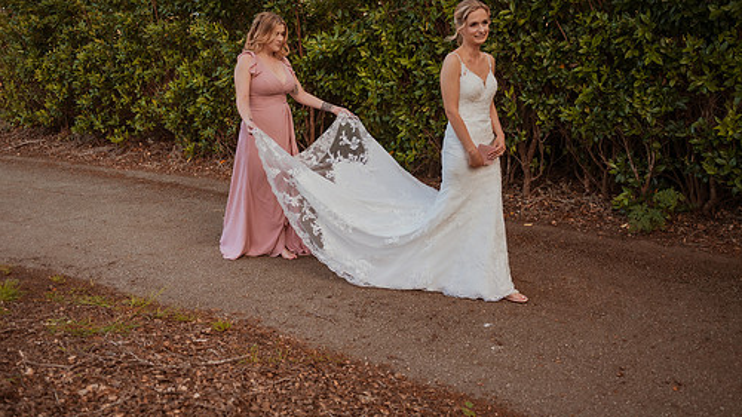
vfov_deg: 34.6
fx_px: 669
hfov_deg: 58.0
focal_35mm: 34
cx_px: 368
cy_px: 178
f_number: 2.8
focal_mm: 28
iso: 500
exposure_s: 1/640
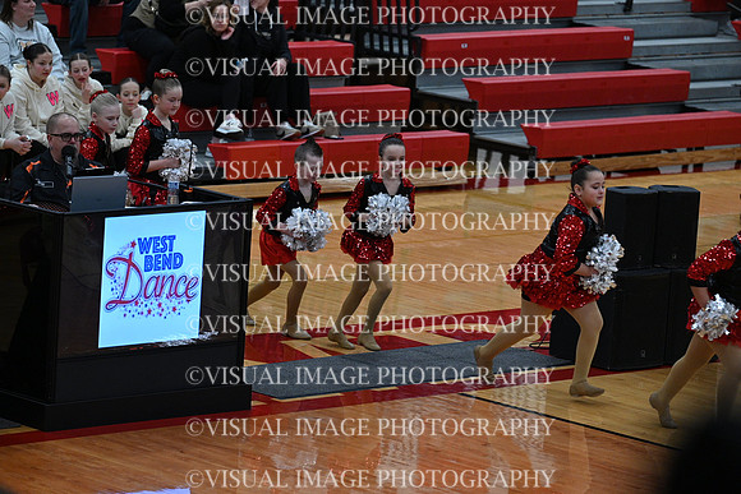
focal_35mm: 200
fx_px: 4117
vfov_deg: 6.9
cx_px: 370
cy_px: 247
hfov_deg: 10.3
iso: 4000
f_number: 4
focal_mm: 200
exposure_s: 1/400
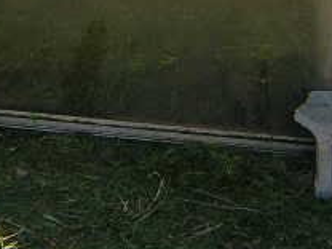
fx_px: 1266
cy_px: -43
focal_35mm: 132
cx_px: 56
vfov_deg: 11.0
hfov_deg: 14.8
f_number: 2.8
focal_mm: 5.6
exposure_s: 1/314
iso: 100
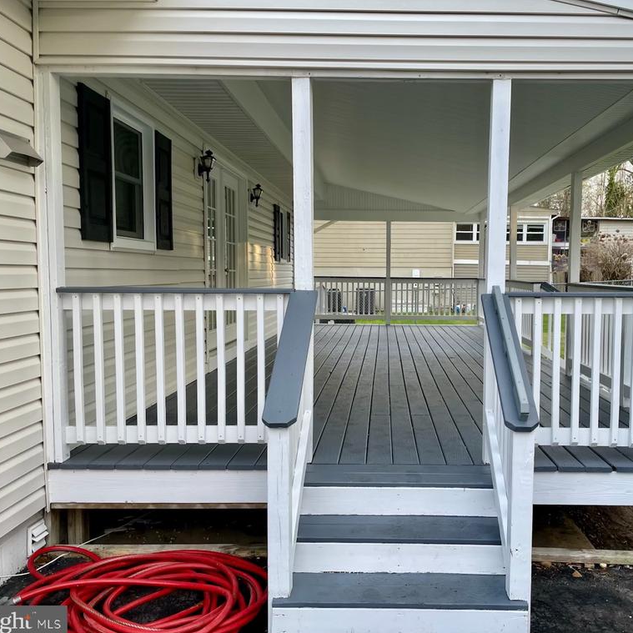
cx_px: 390
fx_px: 641
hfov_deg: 52.1
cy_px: 319
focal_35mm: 31
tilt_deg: -5.3
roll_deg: +0.2
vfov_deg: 52.5
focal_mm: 4.2
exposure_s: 1/163
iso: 32
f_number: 1.6
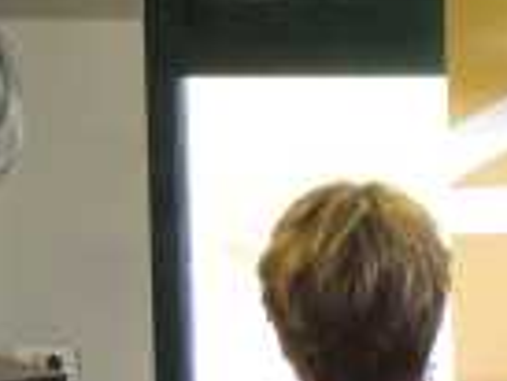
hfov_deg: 8.6
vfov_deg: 6.5
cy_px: 92
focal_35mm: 229
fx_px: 3357
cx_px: 575
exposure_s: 1/20
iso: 800
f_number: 3.5
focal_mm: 8.3
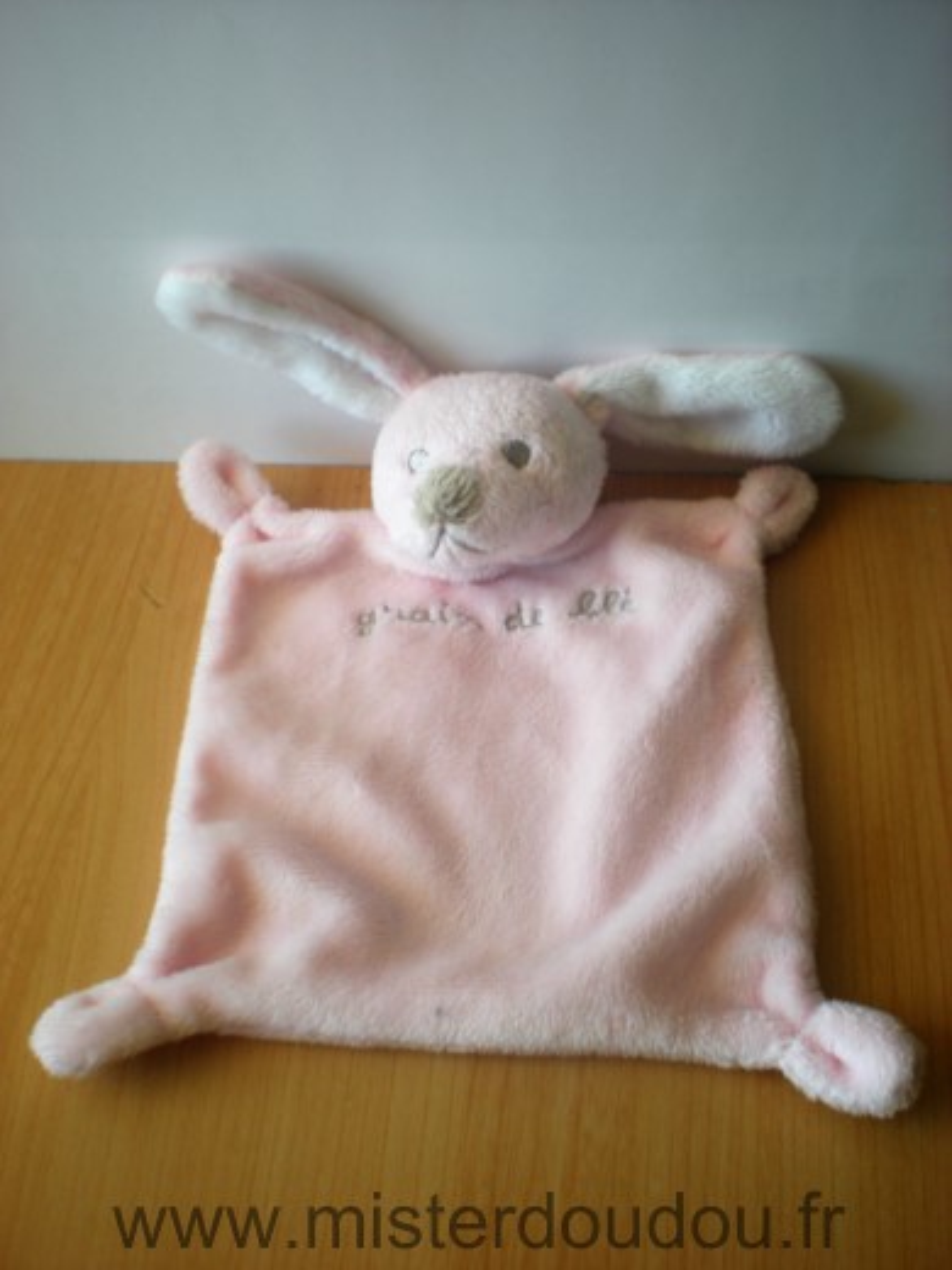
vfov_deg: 49.0
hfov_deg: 37.7
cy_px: 635
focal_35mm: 38
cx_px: 476
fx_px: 1393
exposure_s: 1/49.7
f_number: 3.1
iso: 64
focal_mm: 6.3
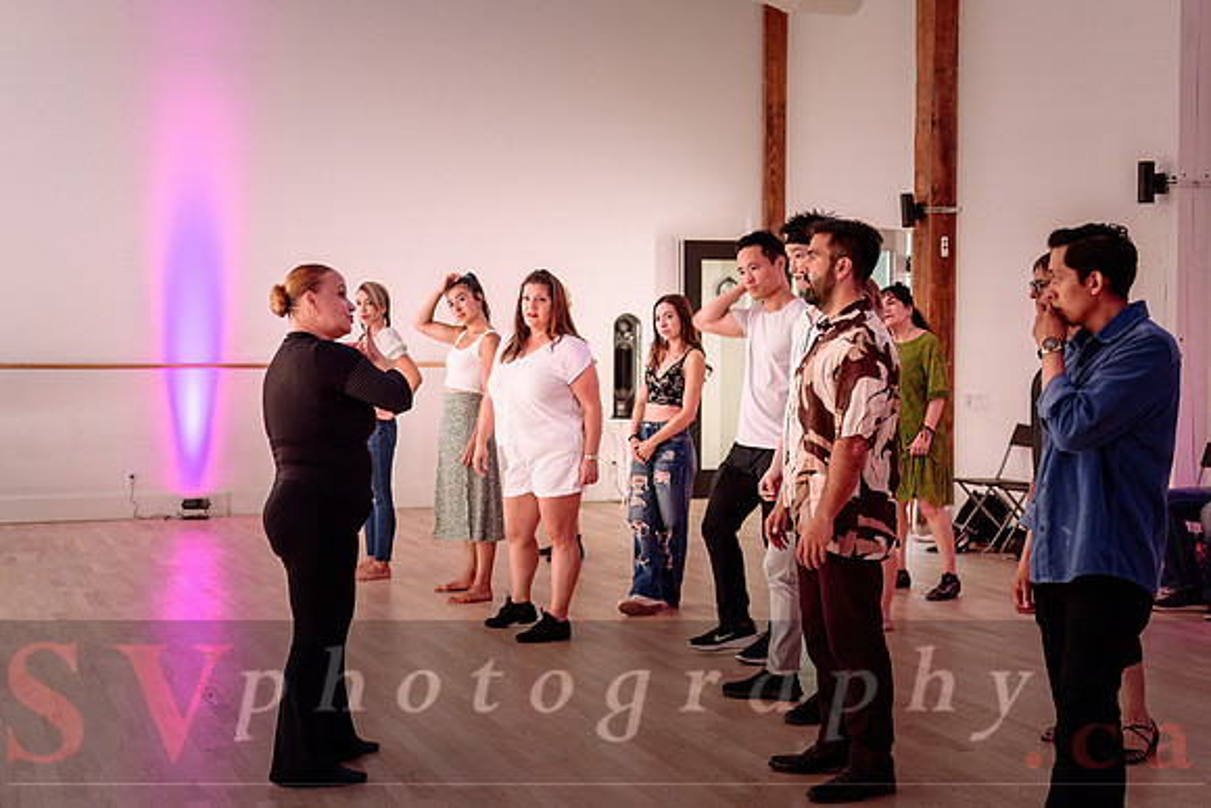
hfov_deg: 37.0
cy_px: 371
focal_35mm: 54
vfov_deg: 25.2
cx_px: 667
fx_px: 1808
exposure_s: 1/50
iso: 1600
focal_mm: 48
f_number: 2.8
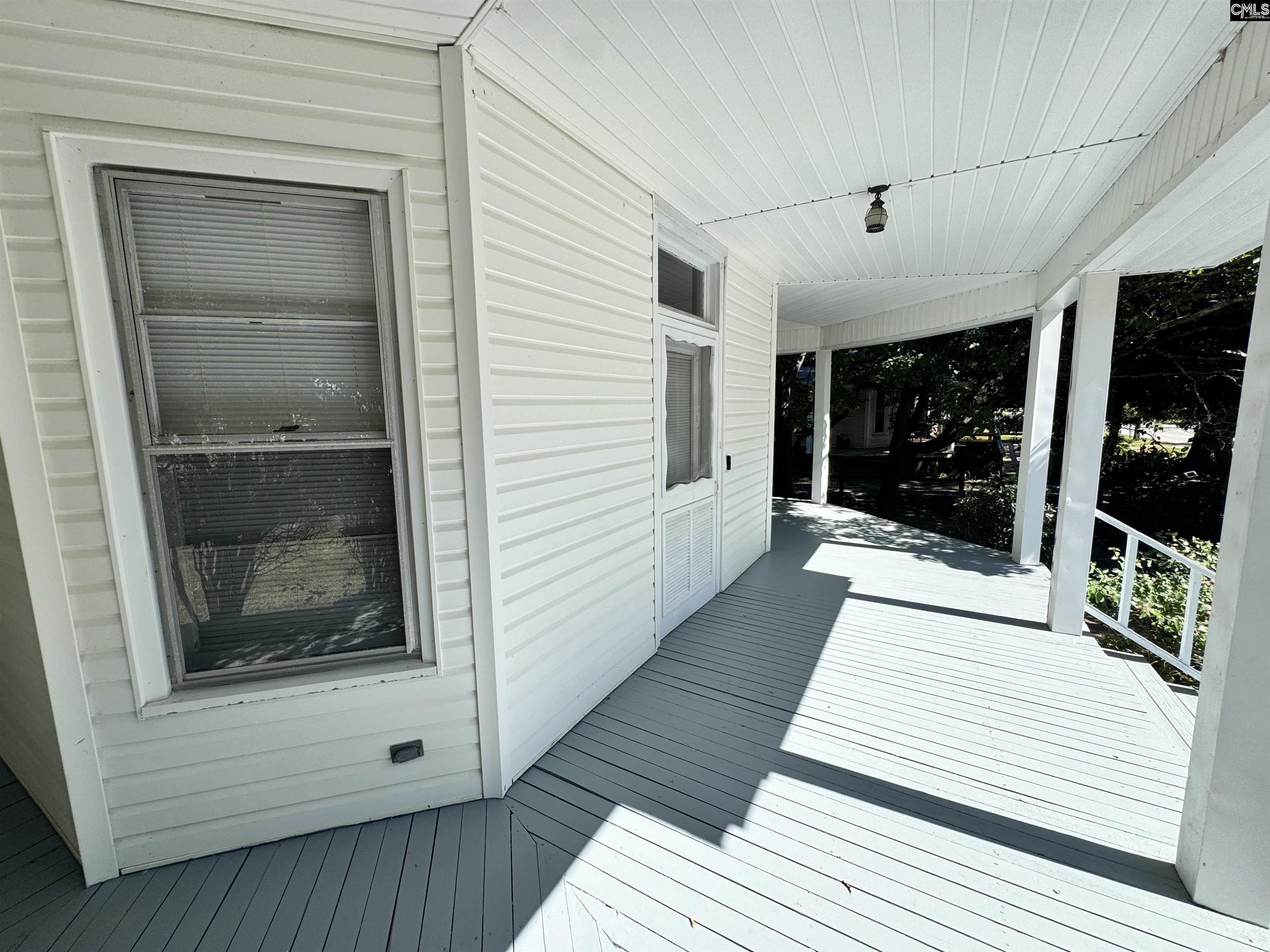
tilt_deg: -7.2
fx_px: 514
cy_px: 476
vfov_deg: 85.7
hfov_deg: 102.1
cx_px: 635
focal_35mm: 14
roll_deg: +0.0
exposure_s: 1/932
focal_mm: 2.22
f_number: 2.2
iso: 50
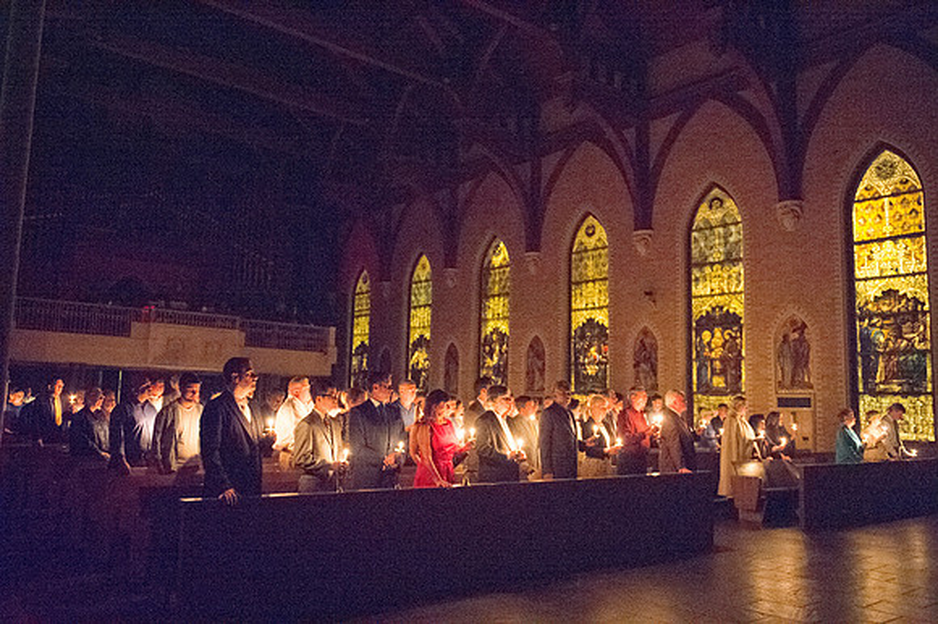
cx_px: 469
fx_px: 807
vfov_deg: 42.3
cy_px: 312
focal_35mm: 31
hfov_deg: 60.3
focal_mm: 31
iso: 12800
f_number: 2.8
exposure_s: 1/60
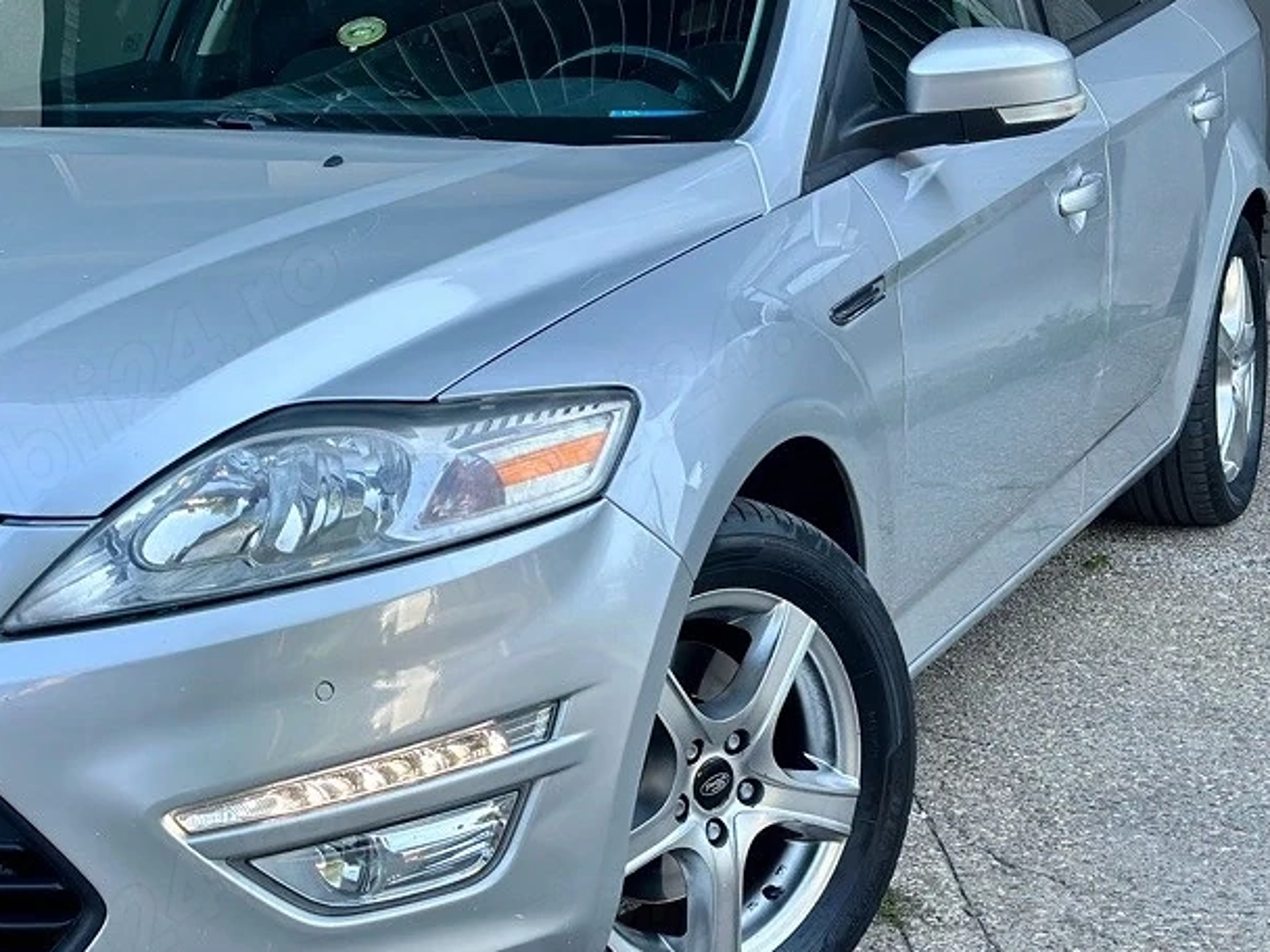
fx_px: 2898
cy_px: 424
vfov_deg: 18.7
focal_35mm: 79
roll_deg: +1.0
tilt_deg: -9.9
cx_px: 253
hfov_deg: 24.3
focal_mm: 6.86
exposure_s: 1/519
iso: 80
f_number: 1.78
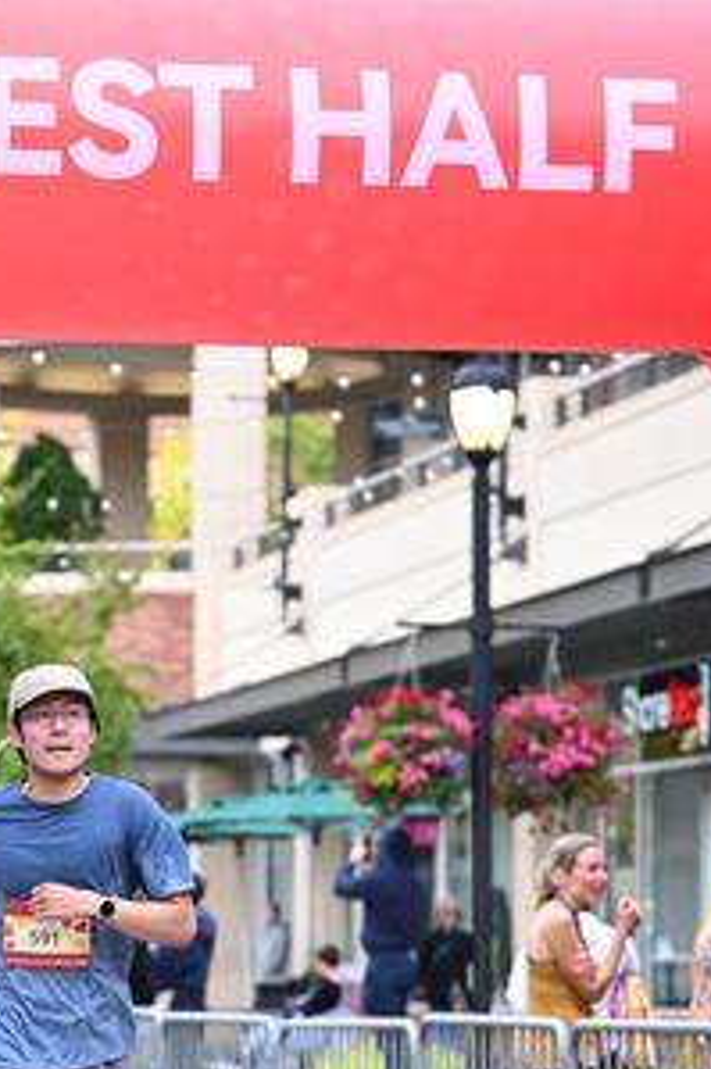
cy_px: 894
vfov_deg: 13.5
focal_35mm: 151
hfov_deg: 9.1
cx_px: 148
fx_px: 4478
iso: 1000
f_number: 2.8
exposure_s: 1/1250
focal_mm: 82
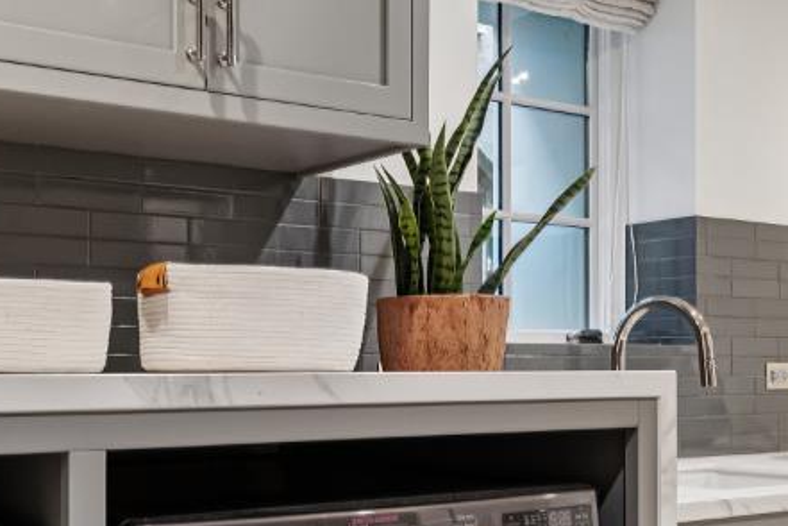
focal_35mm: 51
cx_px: 200
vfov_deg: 26.2
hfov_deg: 37.9
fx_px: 1116
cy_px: 378
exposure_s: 1/10
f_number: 11
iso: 640
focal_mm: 15
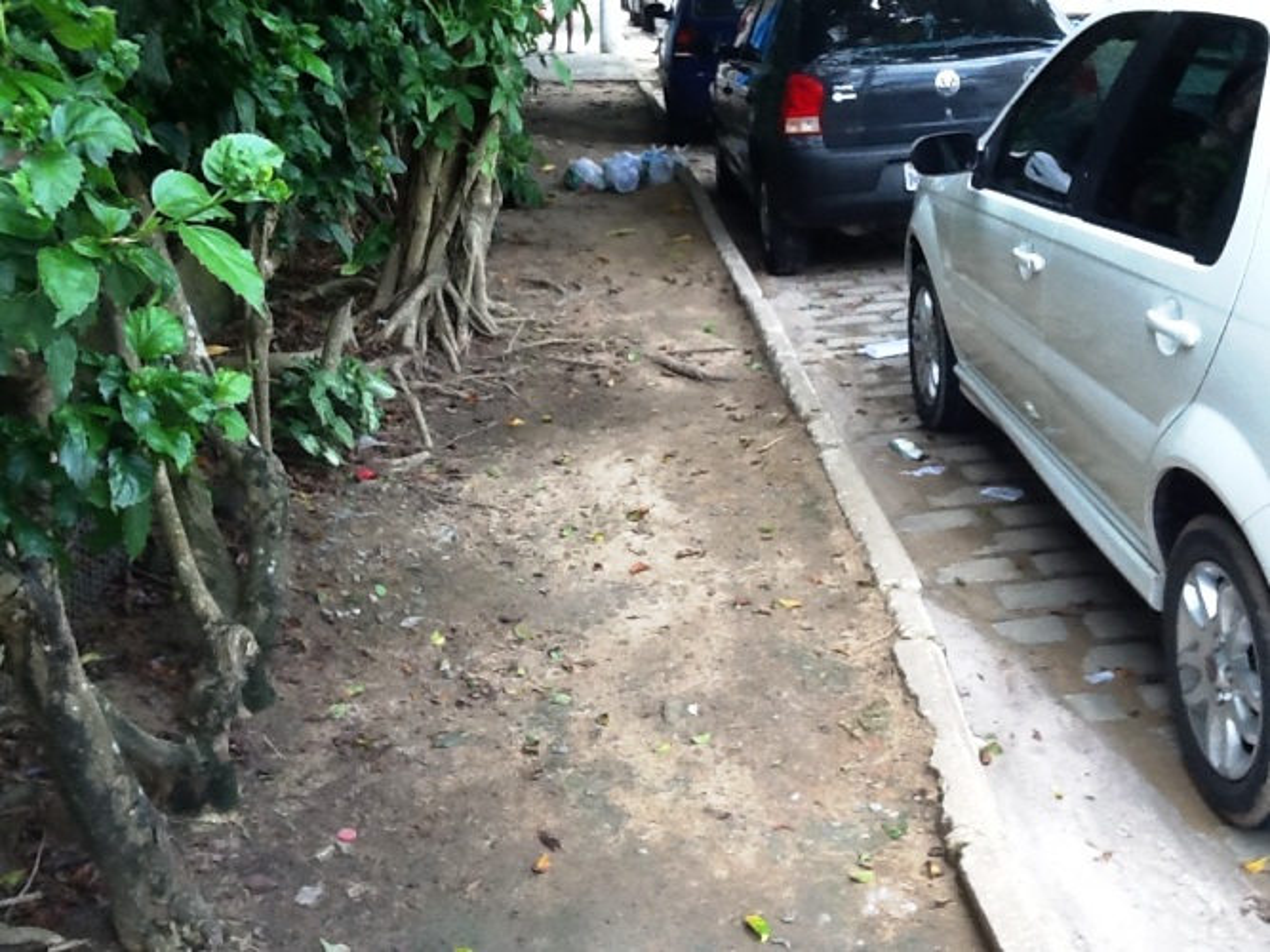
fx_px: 1614
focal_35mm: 44
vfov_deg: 32.9
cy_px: 476
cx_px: 635
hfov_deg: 43.0
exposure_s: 1/153
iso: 40
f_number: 2.4
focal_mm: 2.03
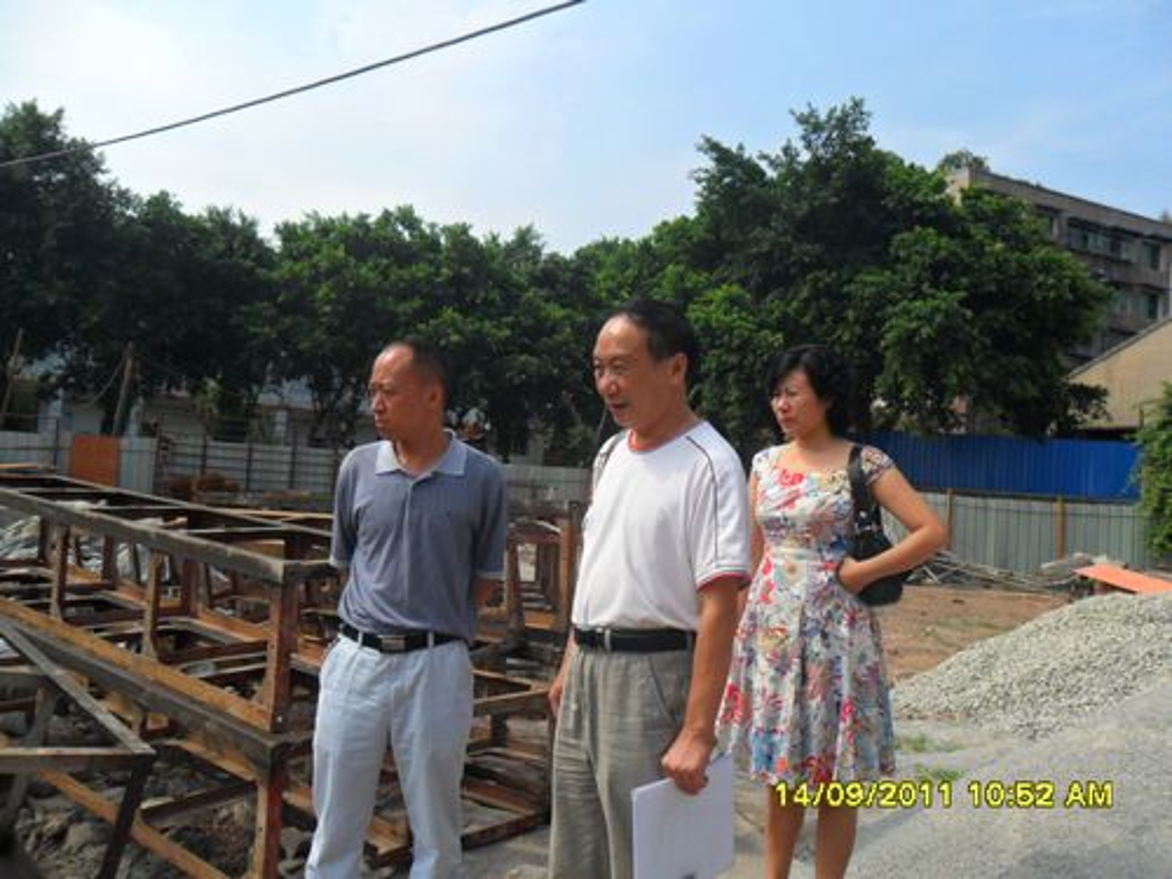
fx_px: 914
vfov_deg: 51.4
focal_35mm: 27
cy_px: 440
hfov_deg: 65.3
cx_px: 586
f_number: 8.9
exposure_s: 1/180
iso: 100
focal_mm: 4.9
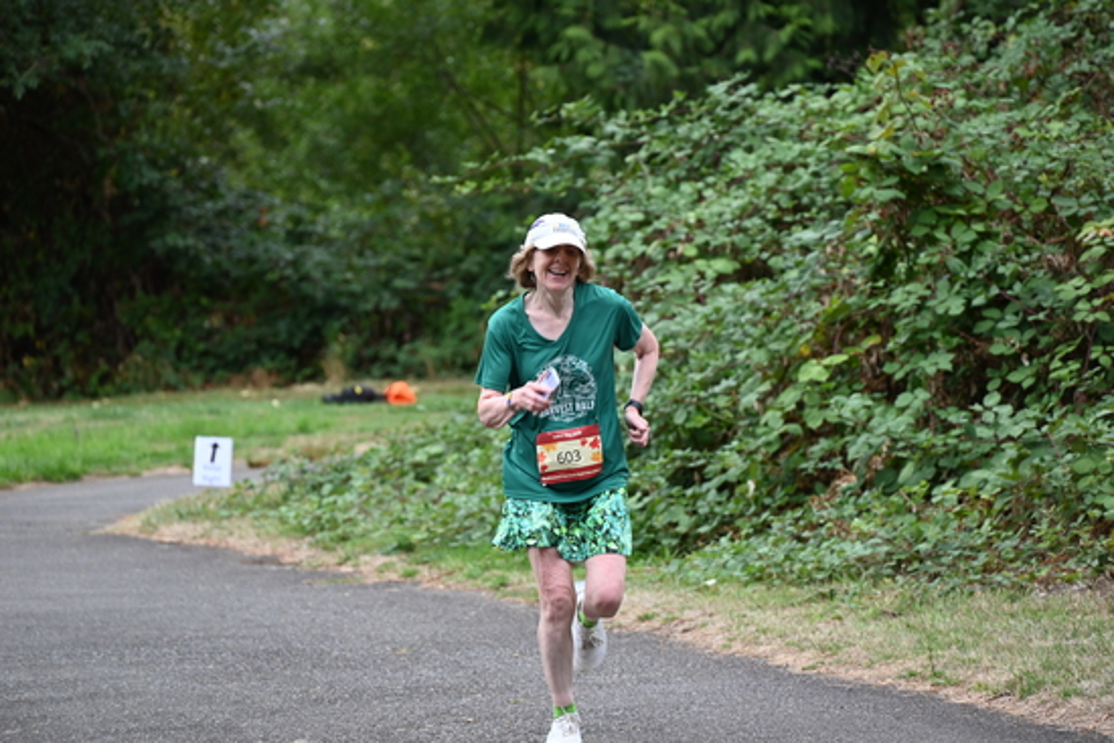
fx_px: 6190
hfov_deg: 10.3
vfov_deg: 6.9
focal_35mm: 200
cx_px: 557
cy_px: 372
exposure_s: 1/320
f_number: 6.3
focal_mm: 200
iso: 400
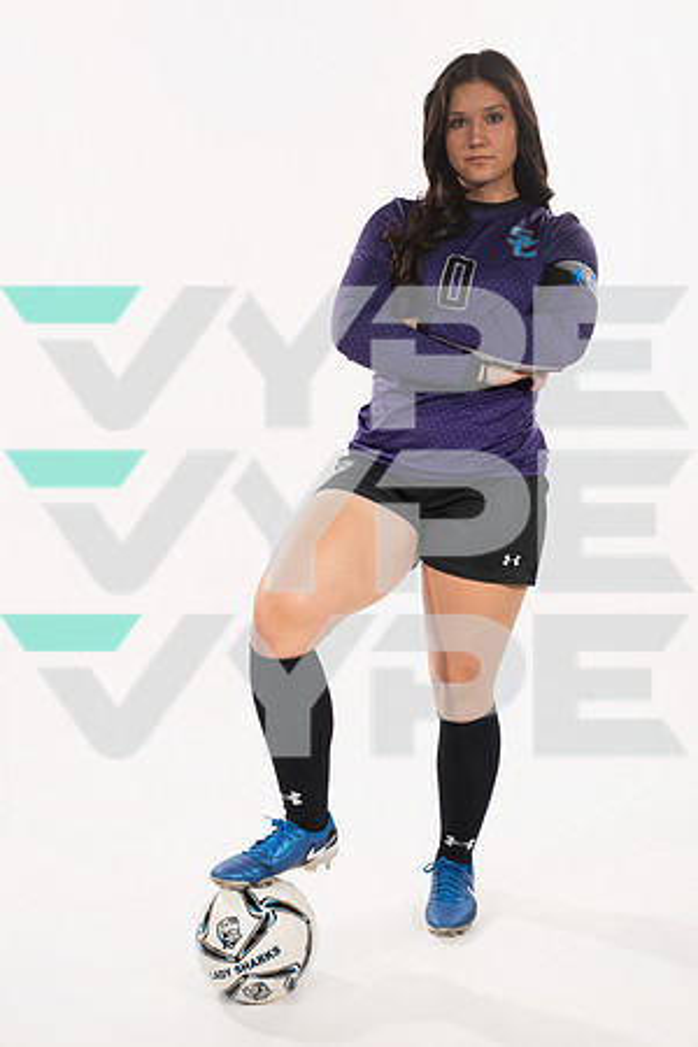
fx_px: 1221
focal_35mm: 42
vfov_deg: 46.4
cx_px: 349
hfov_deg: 31.9
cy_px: 524
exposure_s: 1/400
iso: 250
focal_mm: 42
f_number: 7.1
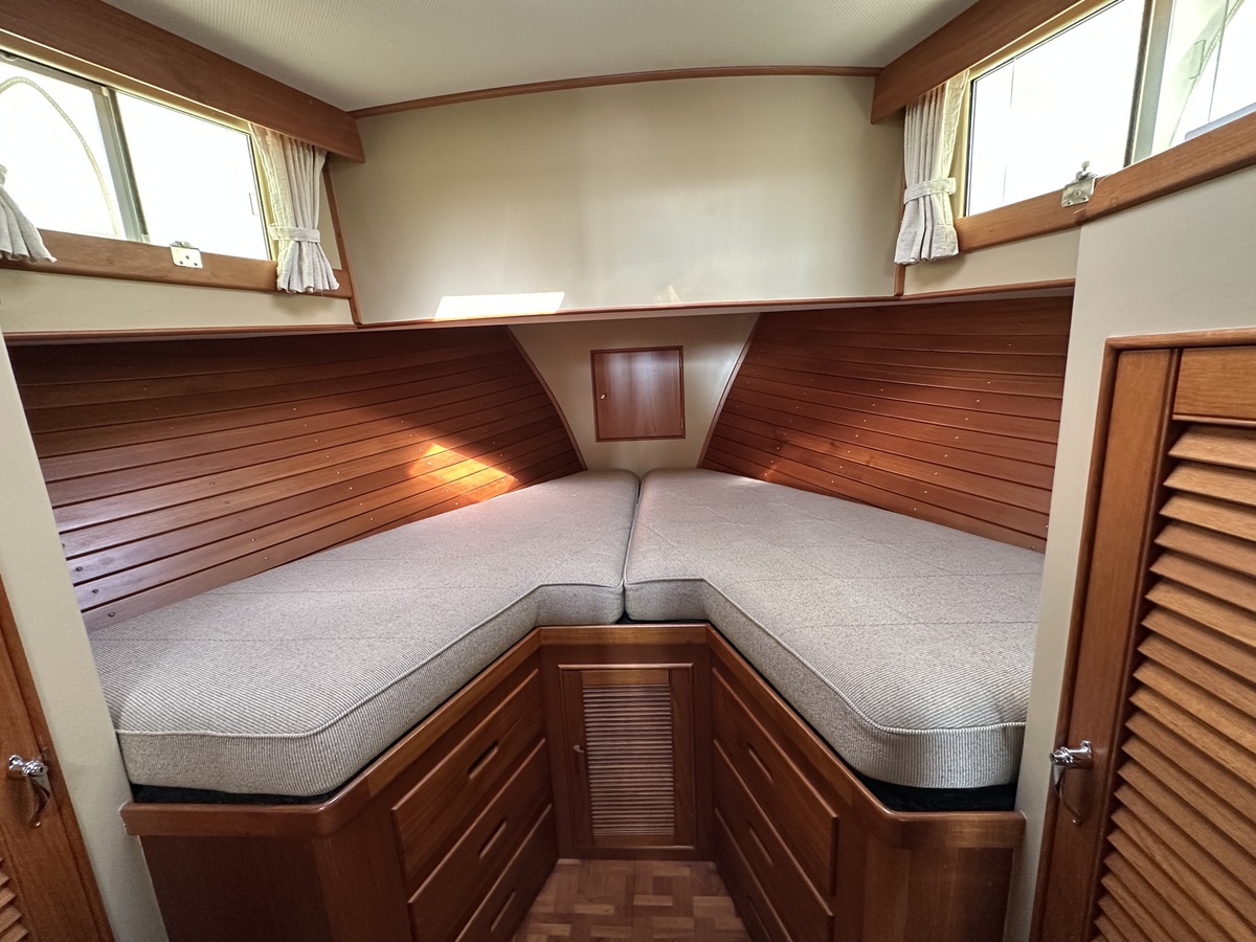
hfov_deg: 102.1
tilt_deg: -11.0
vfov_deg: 85.7
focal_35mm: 14
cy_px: 471
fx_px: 508
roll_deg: +1.6
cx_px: 628
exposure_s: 1/60
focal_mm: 2.22
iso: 500
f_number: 2.2
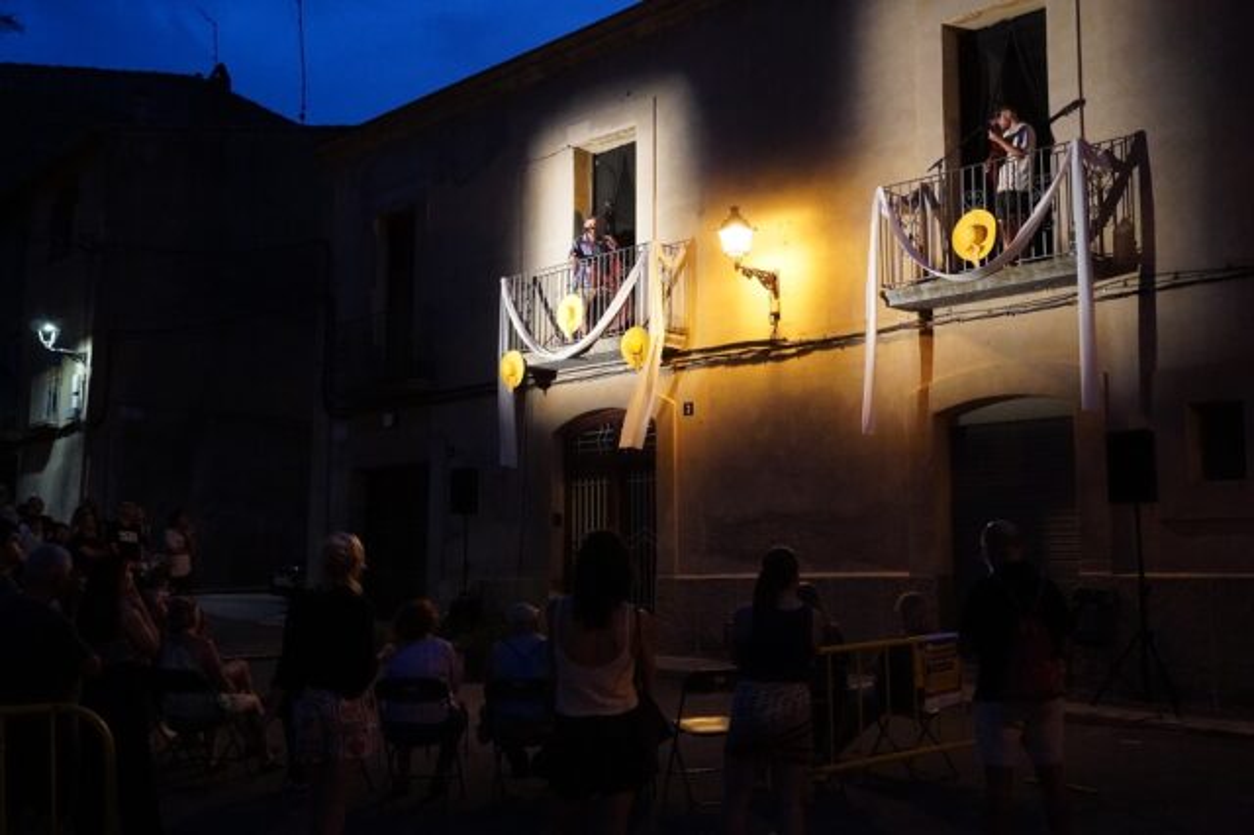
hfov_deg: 51.3
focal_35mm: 38
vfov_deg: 35.5
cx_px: 627
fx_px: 1306
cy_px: 418
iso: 5000
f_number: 4
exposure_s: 1/125
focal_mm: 25
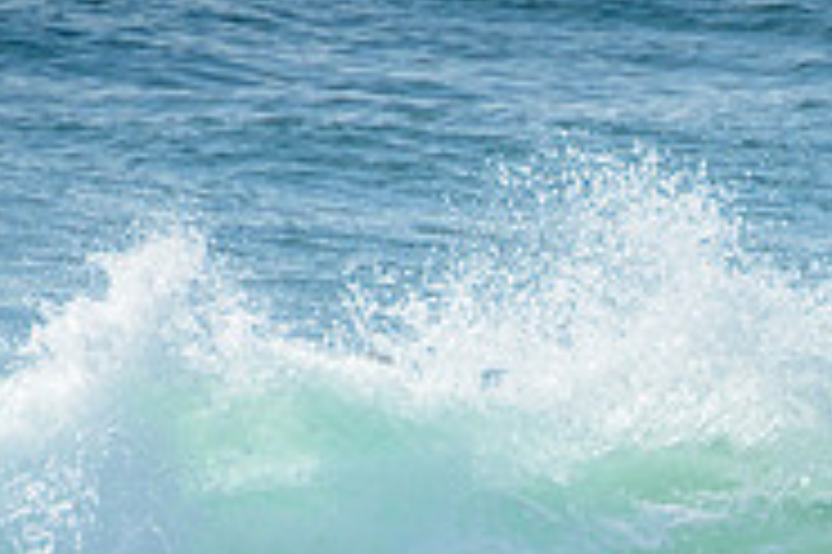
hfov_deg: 1.3
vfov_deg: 0.9
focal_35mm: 1539
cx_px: 1042
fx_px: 35536
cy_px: 621
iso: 200
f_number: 9
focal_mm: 400
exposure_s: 1/1600
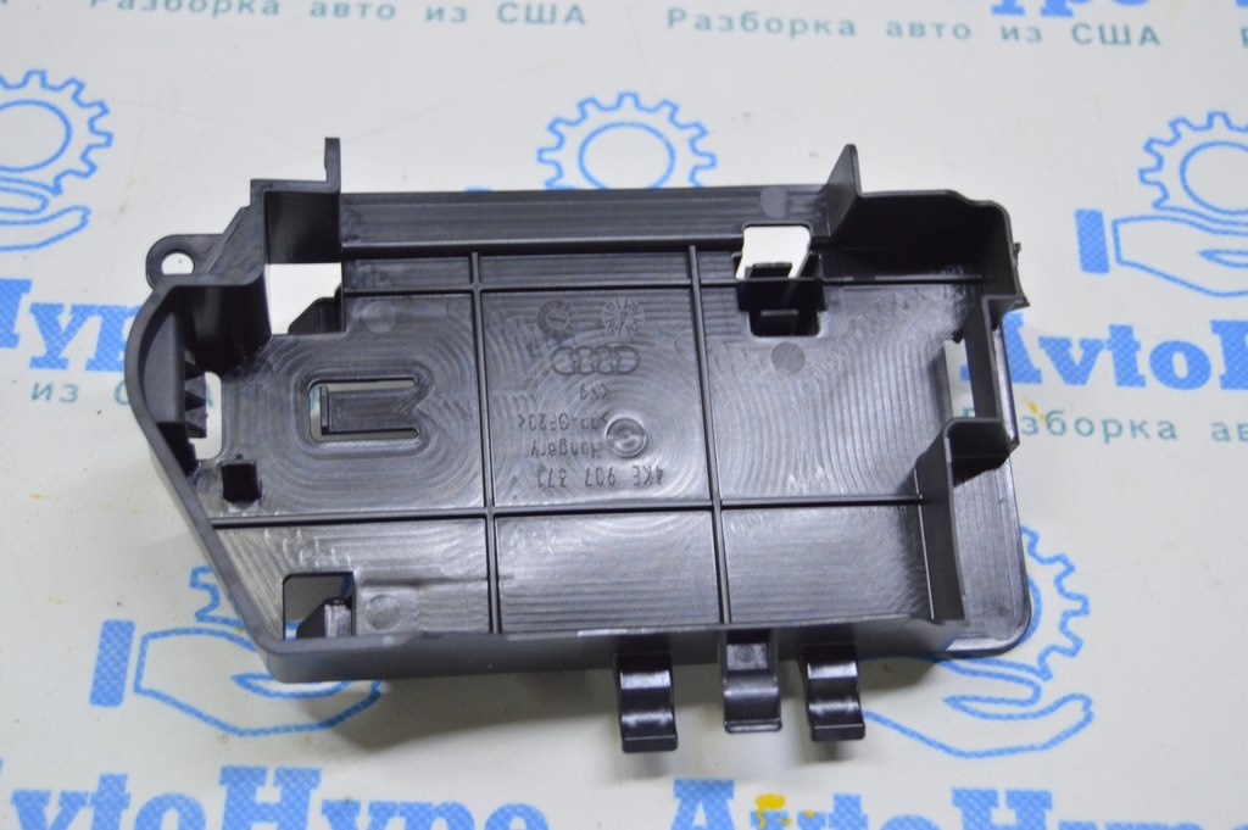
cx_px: 624
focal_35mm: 63
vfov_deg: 21.5
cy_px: 415
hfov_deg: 31.9
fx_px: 2182
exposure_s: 1/20
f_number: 5.6
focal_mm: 42
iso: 400
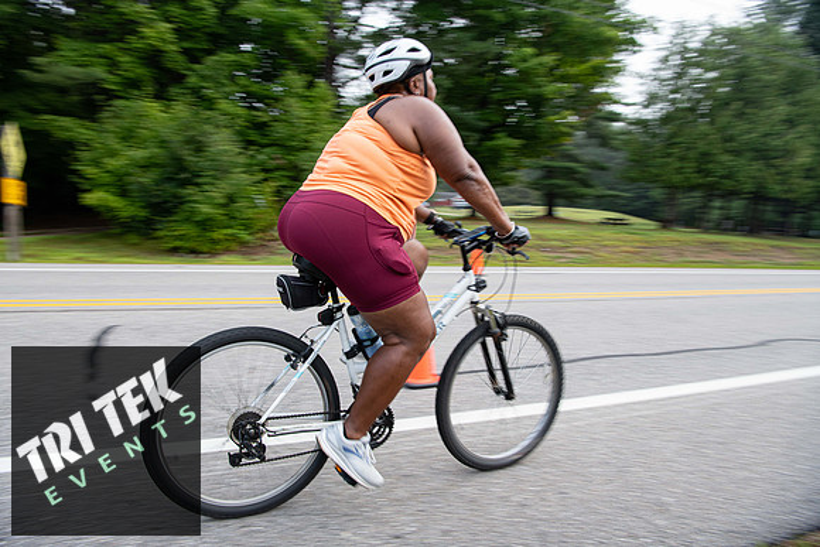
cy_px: 274
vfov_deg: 53.2
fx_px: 547
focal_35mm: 24
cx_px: 410
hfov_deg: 73.7
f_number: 7.1
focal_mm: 24
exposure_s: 1/100
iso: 400
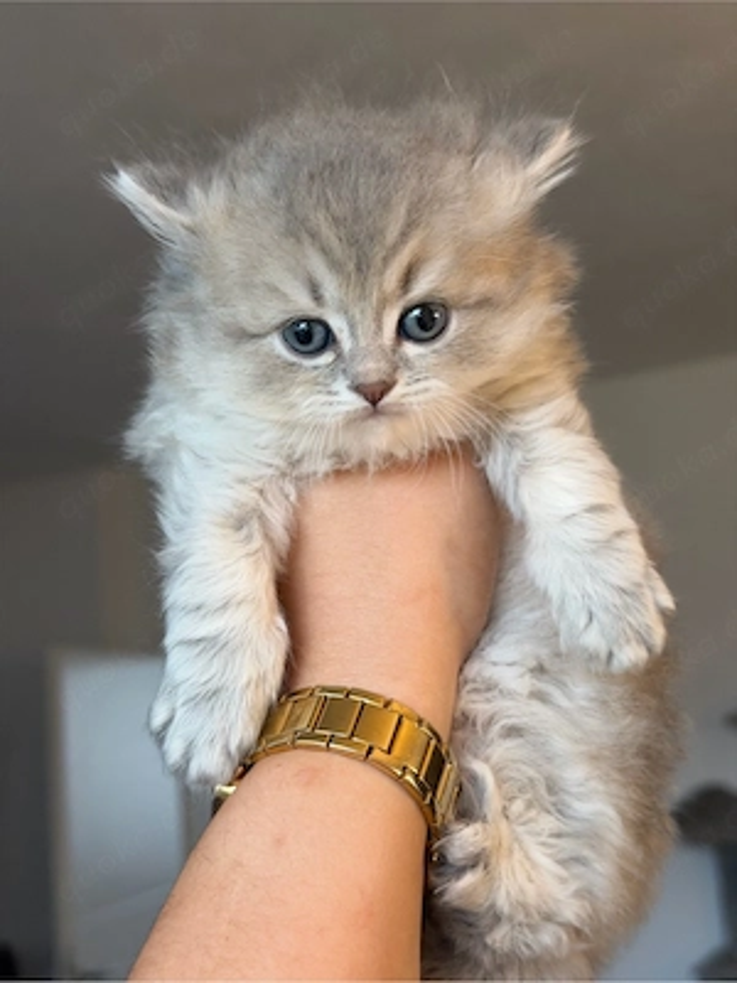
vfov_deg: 39.7
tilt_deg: +9.1
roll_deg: +5.6
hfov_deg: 30.3
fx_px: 1363
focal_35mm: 48
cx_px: 368
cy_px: 492
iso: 100
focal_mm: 6.76
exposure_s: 1/50
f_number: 1.78
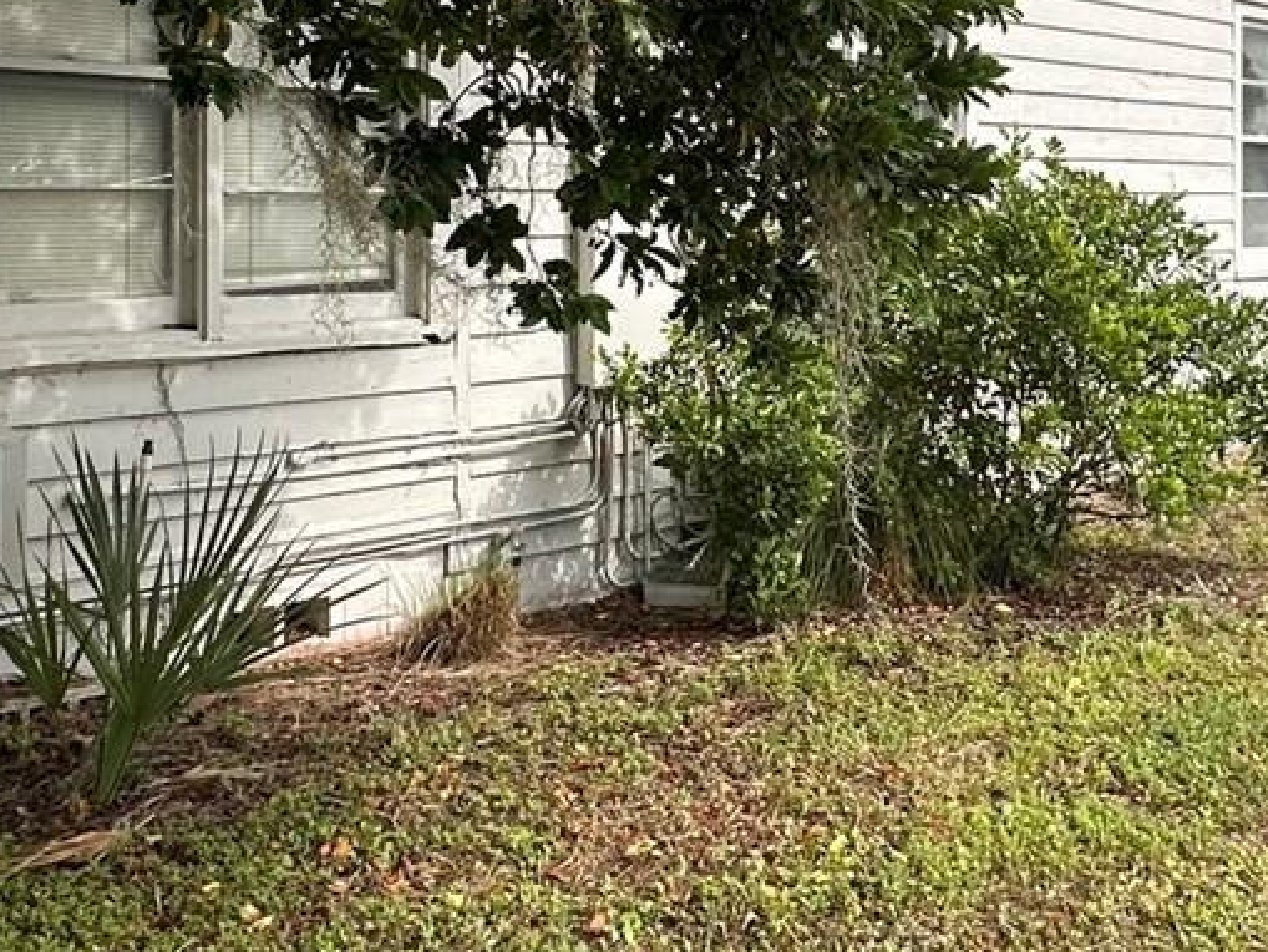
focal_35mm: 44
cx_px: 849
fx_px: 1612
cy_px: 184
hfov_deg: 42.3
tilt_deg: +1.1
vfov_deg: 32.0
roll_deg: -0.1
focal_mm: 2.22
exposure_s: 1/1182
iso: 40
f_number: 2.2
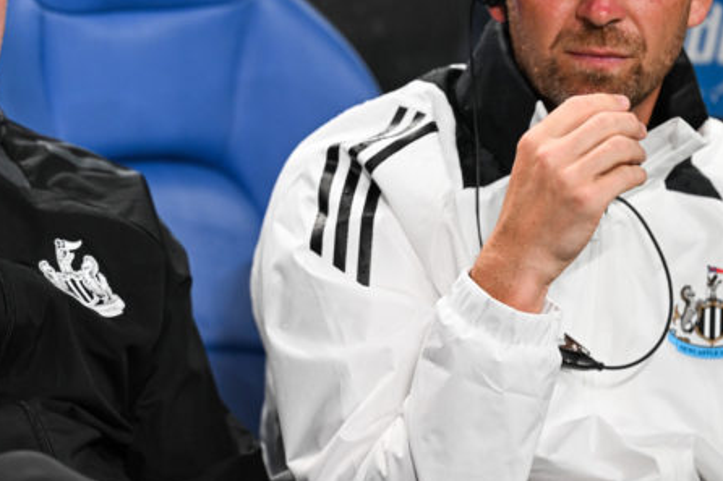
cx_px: 157
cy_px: 131
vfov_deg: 2.0
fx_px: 13510
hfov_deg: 3.1
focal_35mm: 673
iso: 2000
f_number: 2.8
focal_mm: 400
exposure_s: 1/800
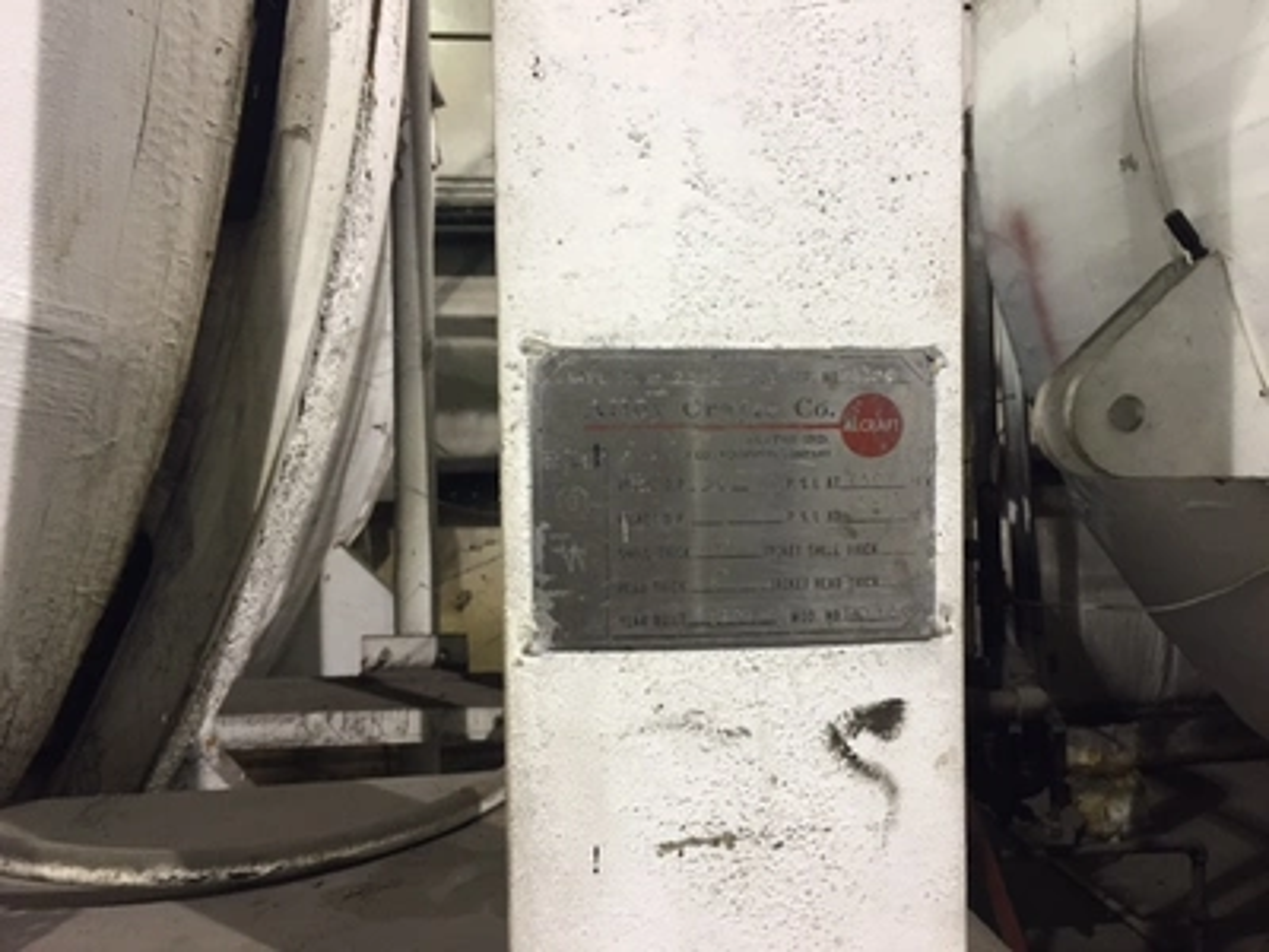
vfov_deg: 48.2
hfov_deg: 61.7
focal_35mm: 29
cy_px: 476
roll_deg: +2.2
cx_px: 634
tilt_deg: -3.3
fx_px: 1063
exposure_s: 1/30
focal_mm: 4.15
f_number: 2.2
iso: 125
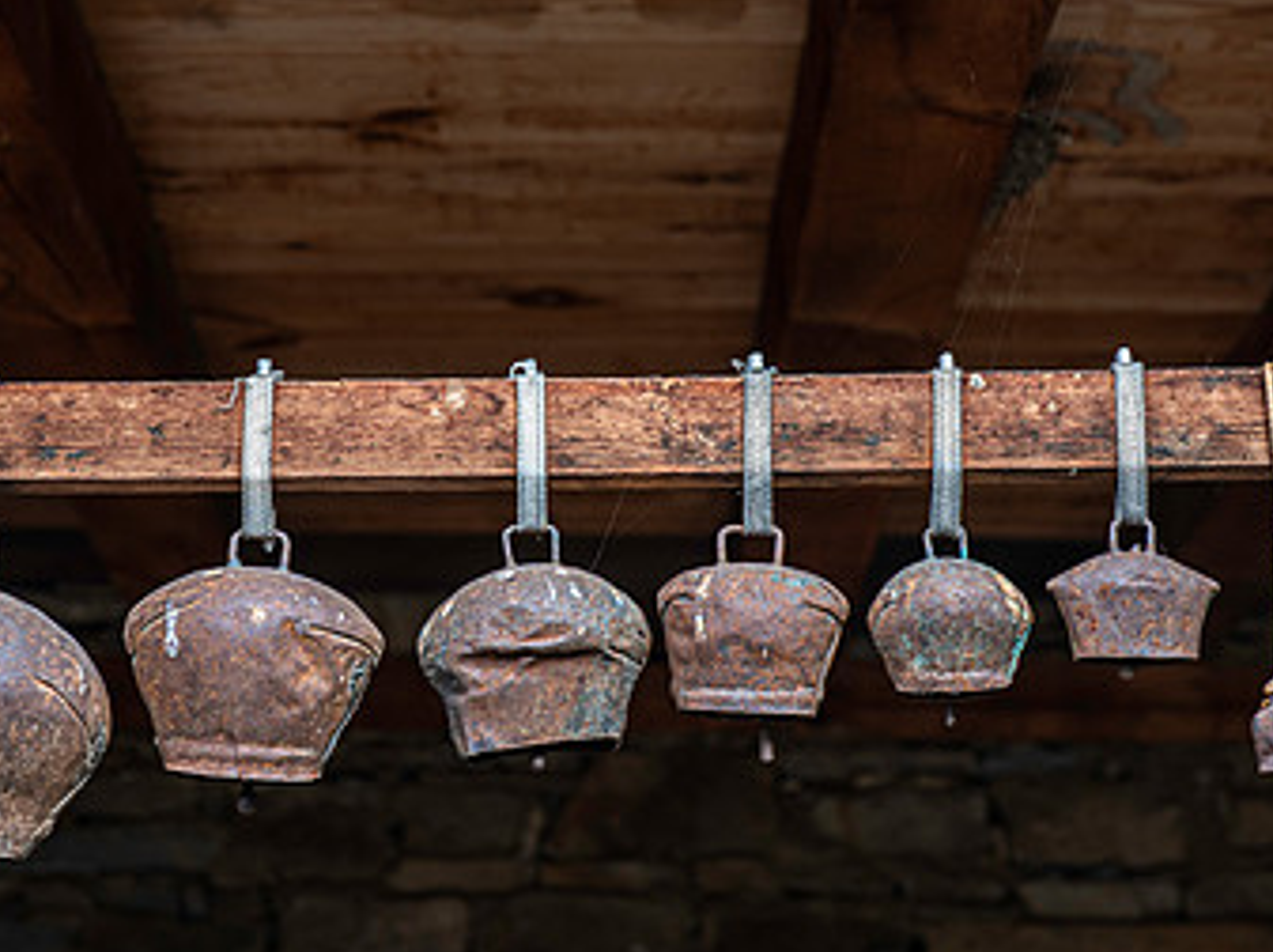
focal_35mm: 116
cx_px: 597
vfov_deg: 12.7
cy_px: 395
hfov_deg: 17.0
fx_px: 4261
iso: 160
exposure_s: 1/60
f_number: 5
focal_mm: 70
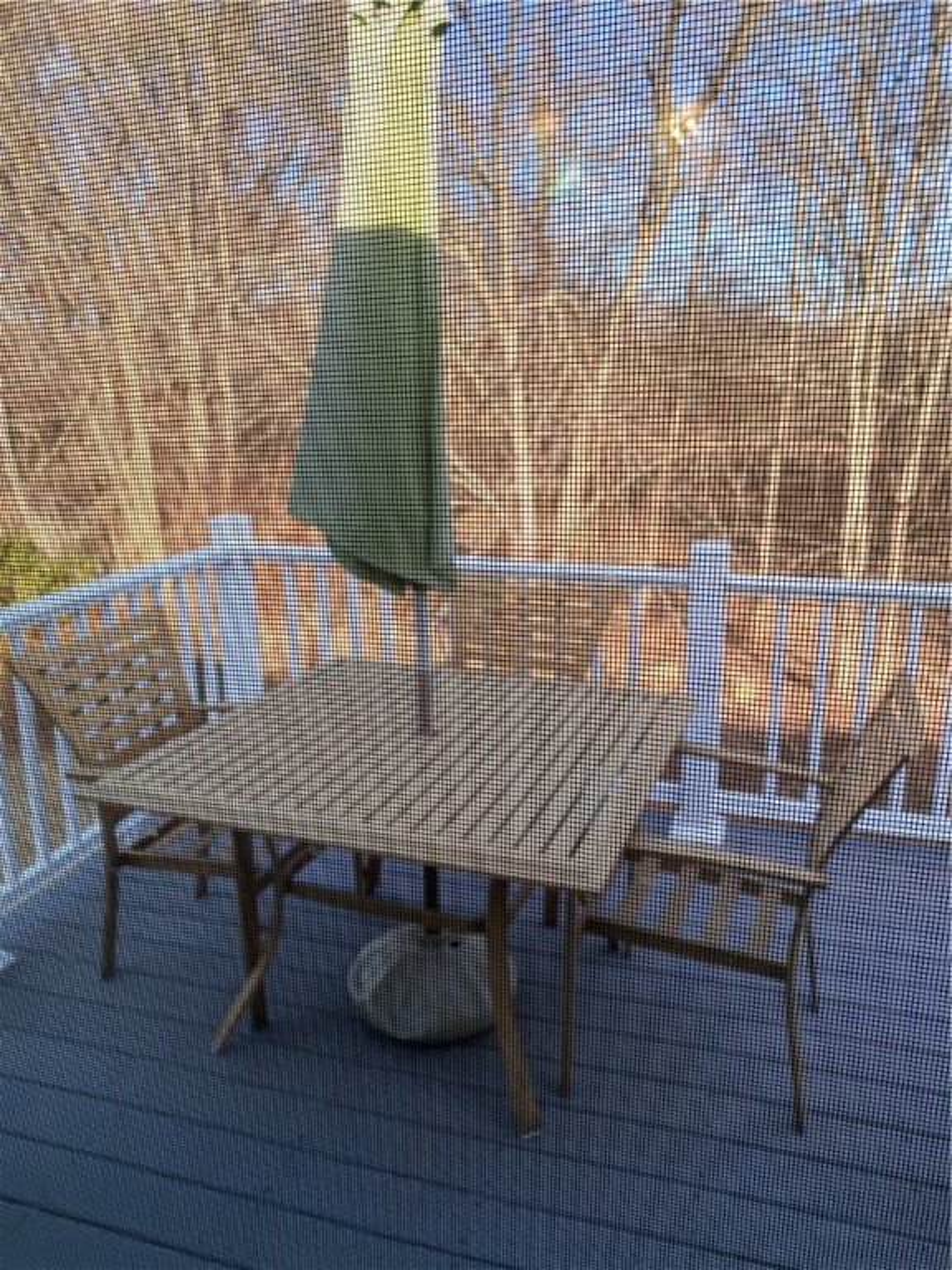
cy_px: 635
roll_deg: +1.1
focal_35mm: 26
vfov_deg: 67.3
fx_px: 953
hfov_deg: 53.1
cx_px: 476
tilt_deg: -13.9
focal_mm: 4.25
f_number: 1.8
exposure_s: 1/393
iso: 32
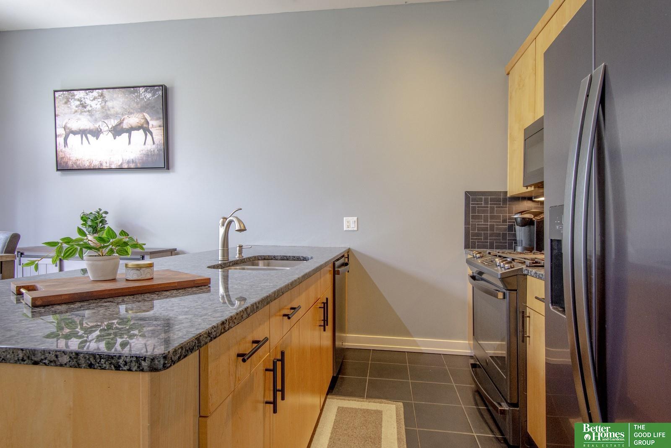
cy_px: 224
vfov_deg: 67.4
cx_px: 336
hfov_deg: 90.0
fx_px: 336
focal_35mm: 18
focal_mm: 12
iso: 400
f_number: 8
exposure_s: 1/6
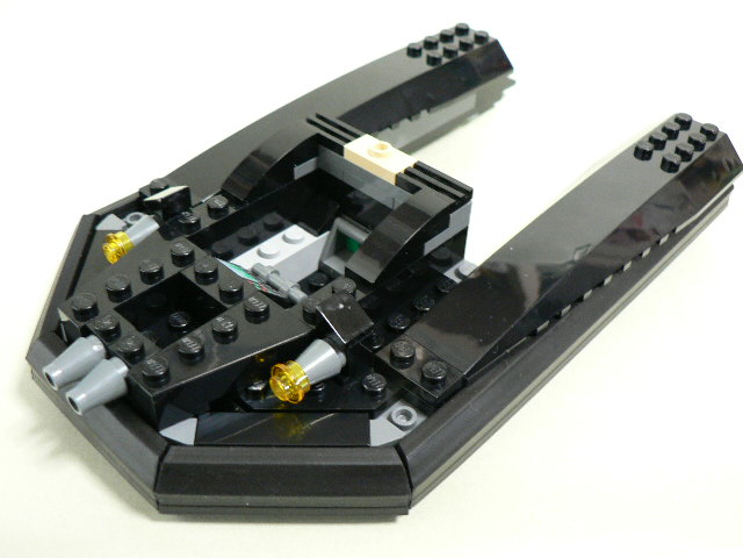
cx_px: 372
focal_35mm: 36
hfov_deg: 51.4
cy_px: 279
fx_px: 773
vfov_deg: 39.7
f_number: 2.8
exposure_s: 1/8
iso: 200
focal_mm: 6
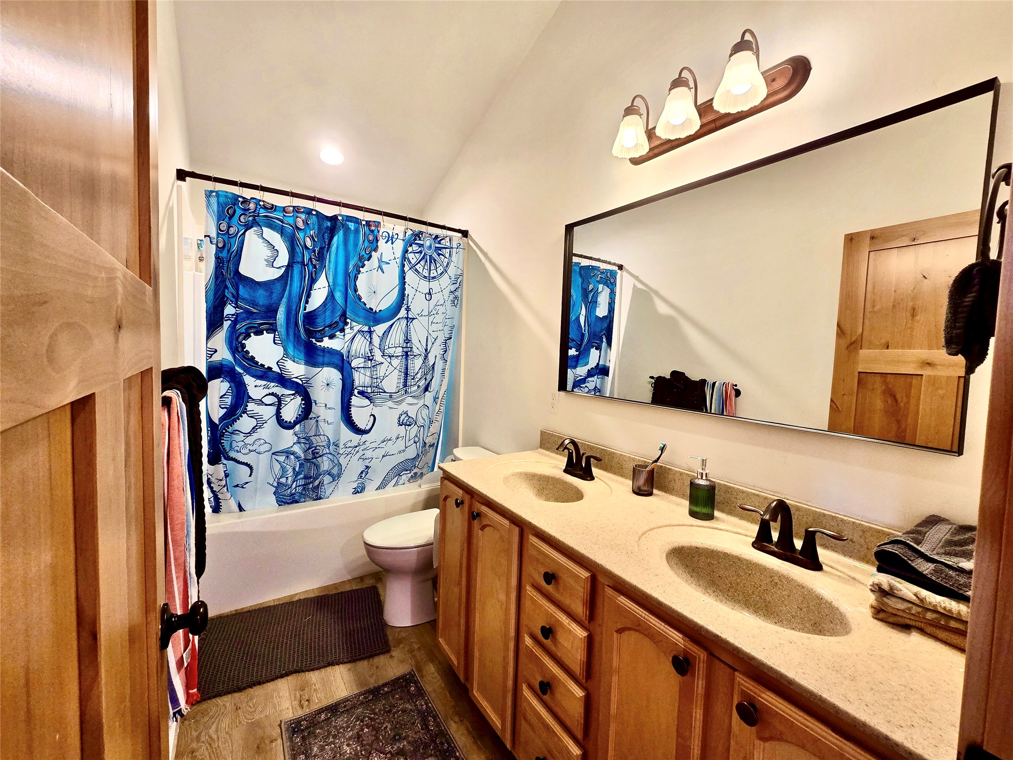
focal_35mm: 13
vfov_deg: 89.9
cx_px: 506
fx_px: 380
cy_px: 380
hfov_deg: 106.2
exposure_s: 1/60
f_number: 2.2
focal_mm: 2.2
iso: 200
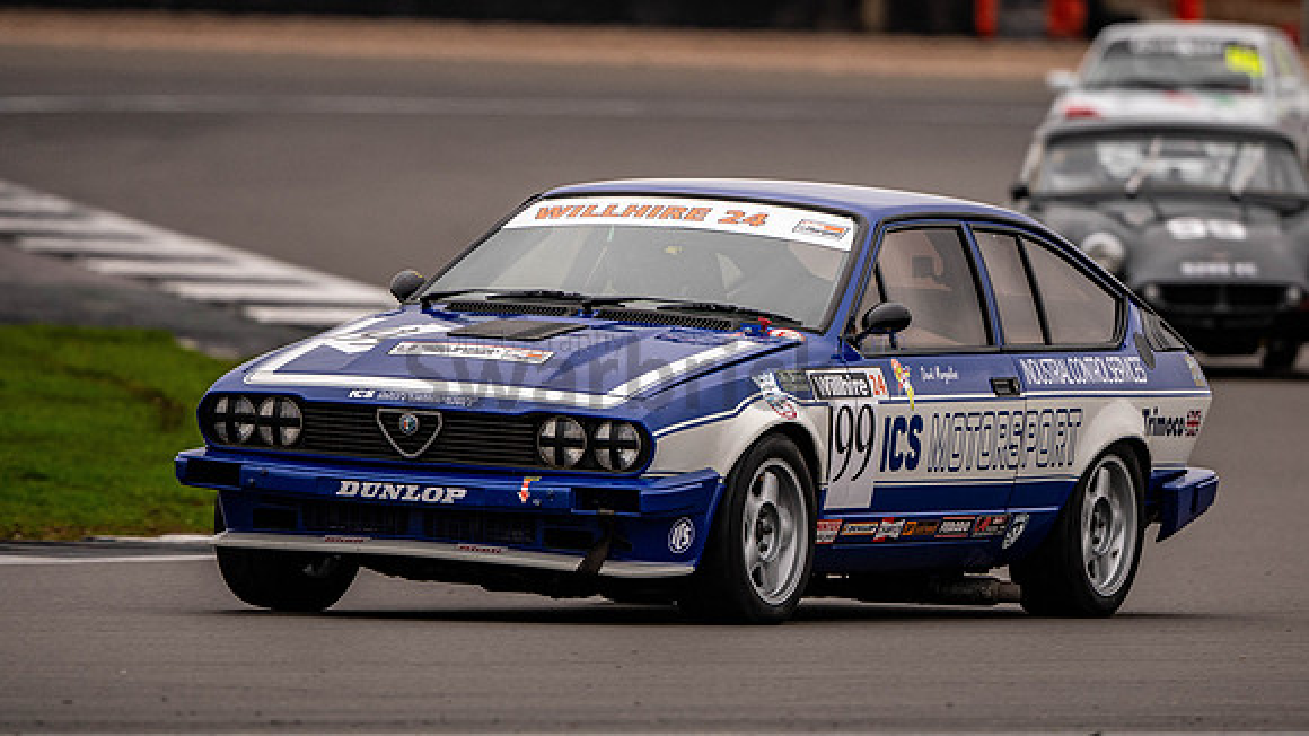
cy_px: 415
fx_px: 21382
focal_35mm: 616
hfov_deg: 3.5
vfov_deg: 2.0
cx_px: 770
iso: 1250
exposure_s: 1/640
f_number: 5.6
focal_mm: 500
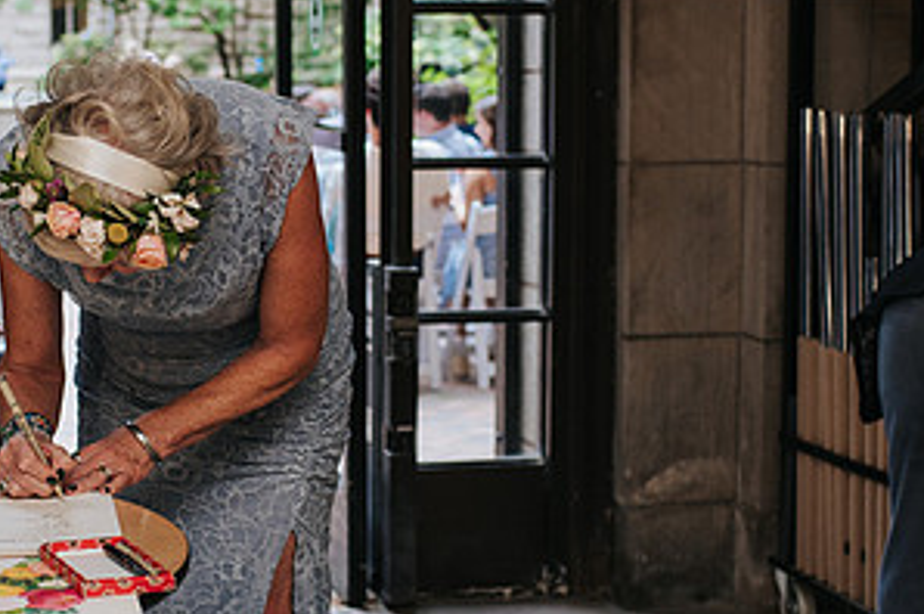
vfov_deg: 17.0
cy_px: 286
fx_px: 2051
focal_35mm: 80
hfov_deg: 25.1
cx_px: 245
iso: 800
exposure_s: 1/200
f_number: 3.2
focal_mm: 35
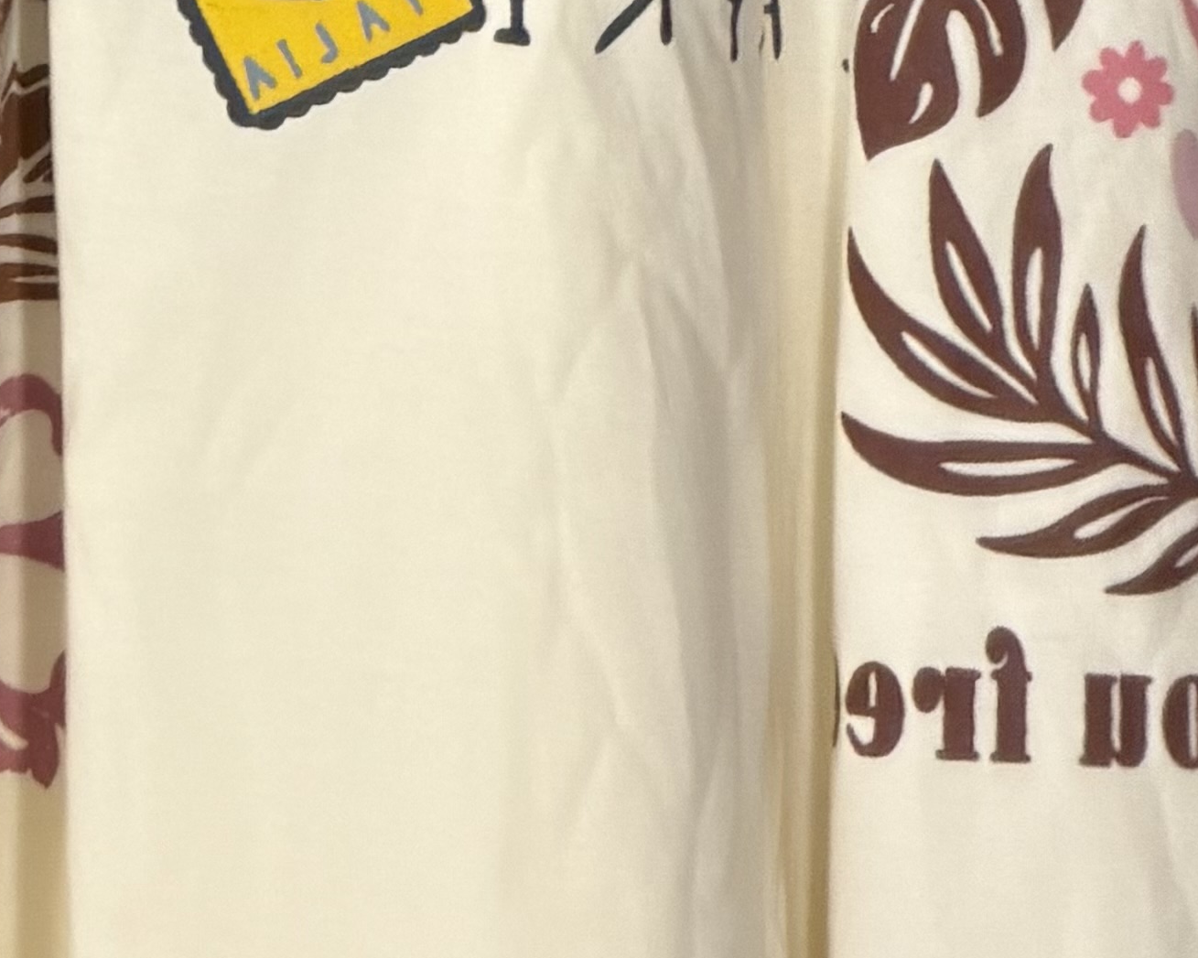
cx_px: -616
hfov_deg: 4.5
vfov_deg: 3.6
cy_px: -1480
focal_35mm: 426
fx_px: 15103
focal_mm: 16.89
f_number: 2.8
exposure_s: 1/100
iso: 100
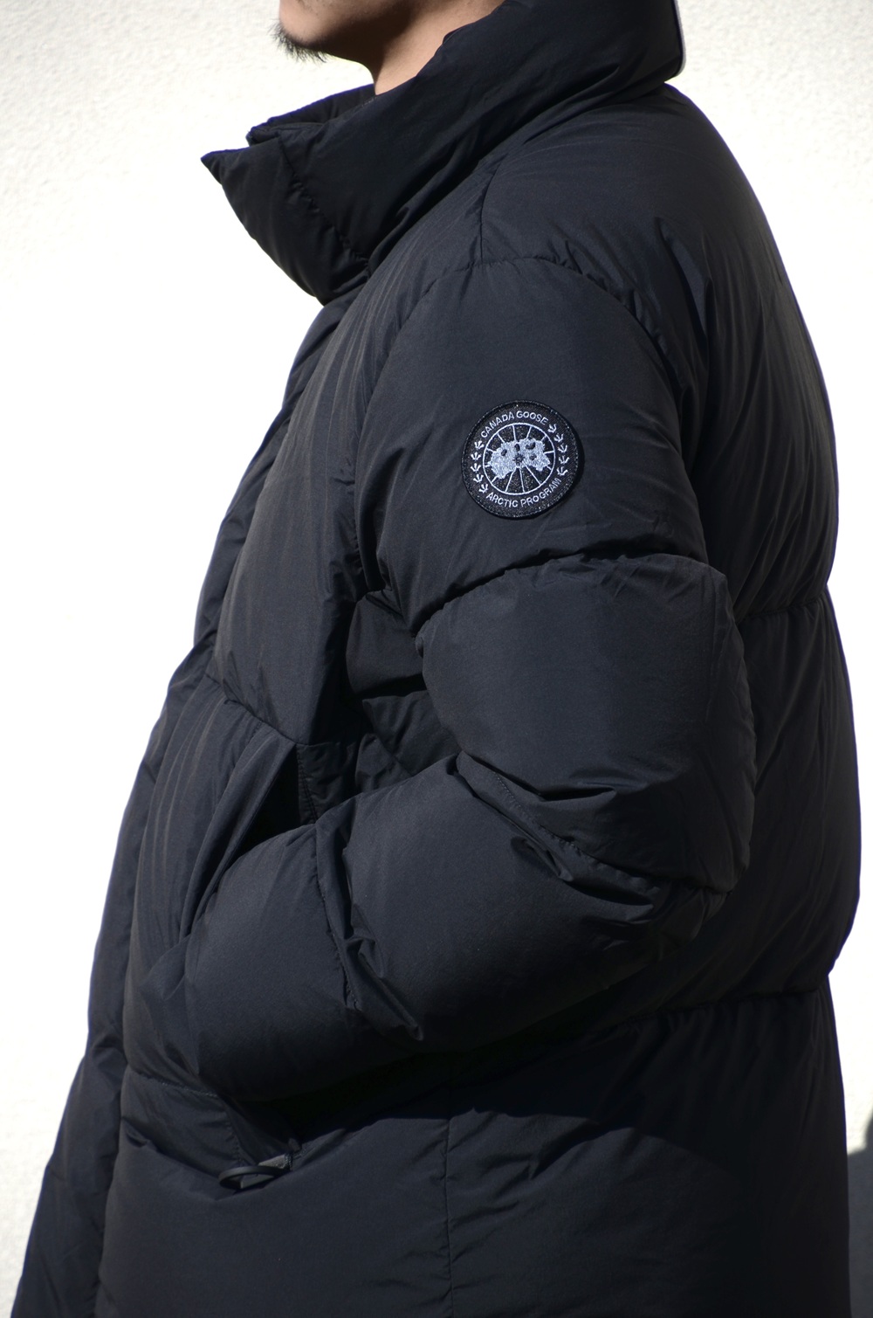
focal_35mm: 375
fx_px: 13696
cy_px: 659
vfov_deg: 5.5
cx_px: 436
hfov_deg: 3.7
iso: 125
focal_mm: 250
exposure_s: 1/1000
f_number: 6.3
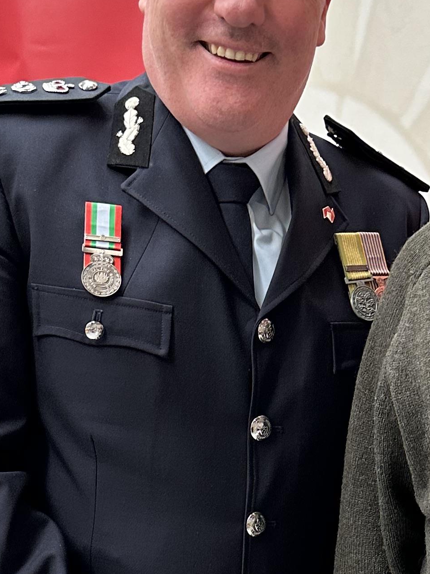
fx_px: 1259
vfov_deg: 25.1
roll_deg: -4.6
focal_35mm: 76
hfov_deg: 18.8
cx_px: 438
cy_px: 478
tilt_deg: -6.4
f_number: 1.78
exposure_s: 1/100
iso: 200
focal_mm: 6.86
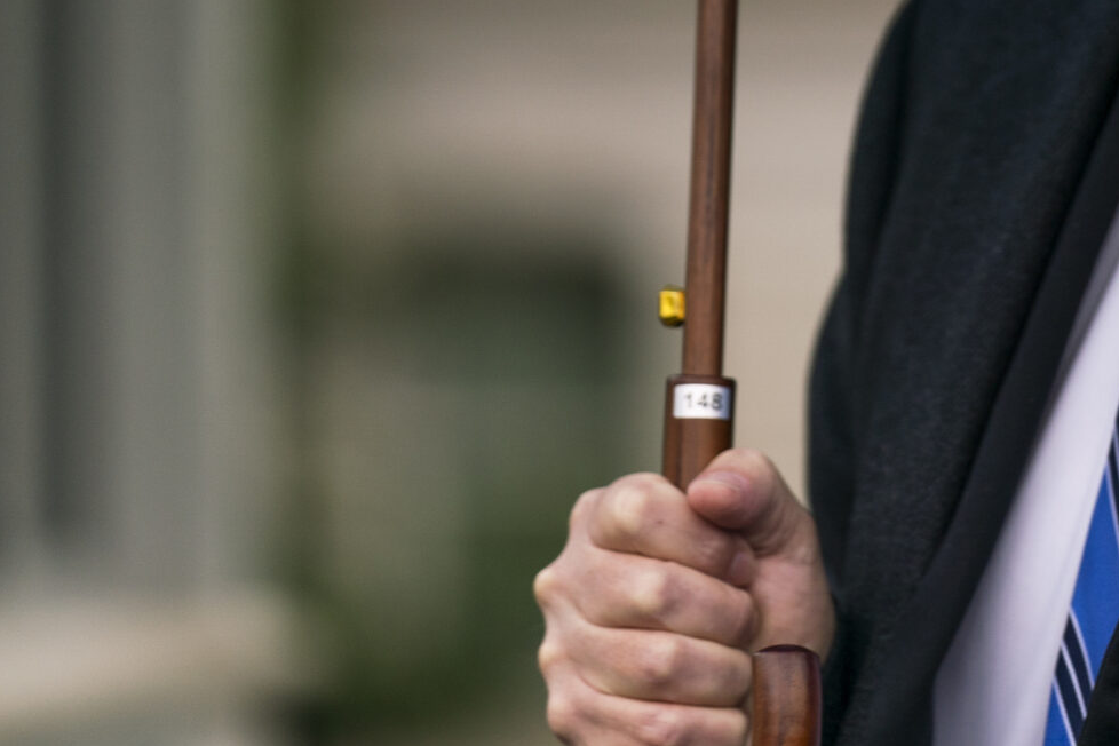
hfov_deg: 4.7
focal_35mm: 437
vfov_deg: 3.1
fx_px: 13582
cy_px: -50
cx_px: 1106
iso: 200
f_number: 2.8
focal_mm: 167
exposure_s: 1/400
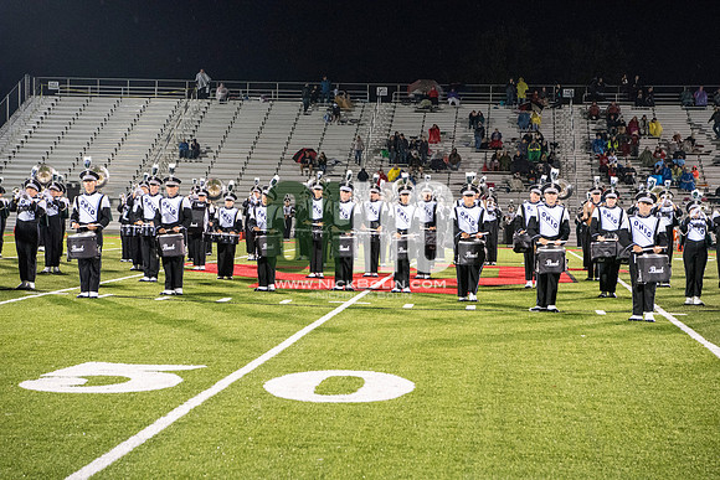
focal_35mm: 70
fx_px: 1400
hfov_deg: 28.8
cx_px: 360
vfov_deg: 19.5
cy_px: 240
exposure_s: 1/200
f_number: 5.6
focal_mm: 70
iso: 5000
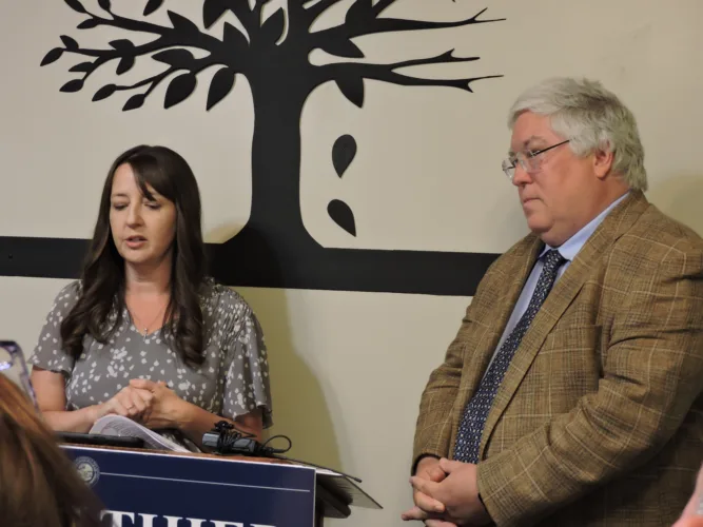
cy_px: 264
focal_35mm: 60
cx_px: 352
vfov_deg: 24.4
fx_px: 1218
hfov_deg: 32.2
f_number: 3.7
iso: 450
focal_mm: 10.7
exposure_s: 1/15
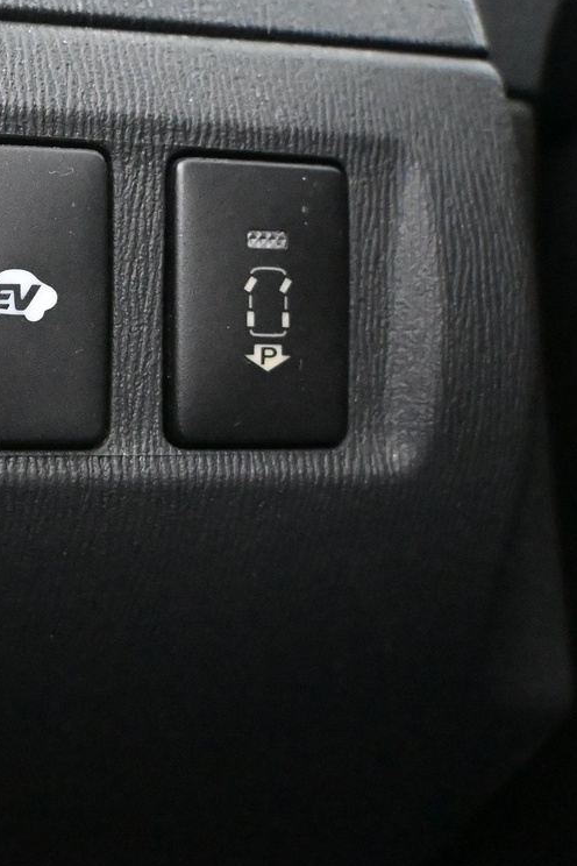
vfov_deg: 20.4
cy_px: 306
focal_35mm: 100
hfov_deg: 13.5
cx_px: -51
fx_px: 2395
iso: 11400
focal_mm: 30.5
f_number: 4.8
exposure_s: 1/60
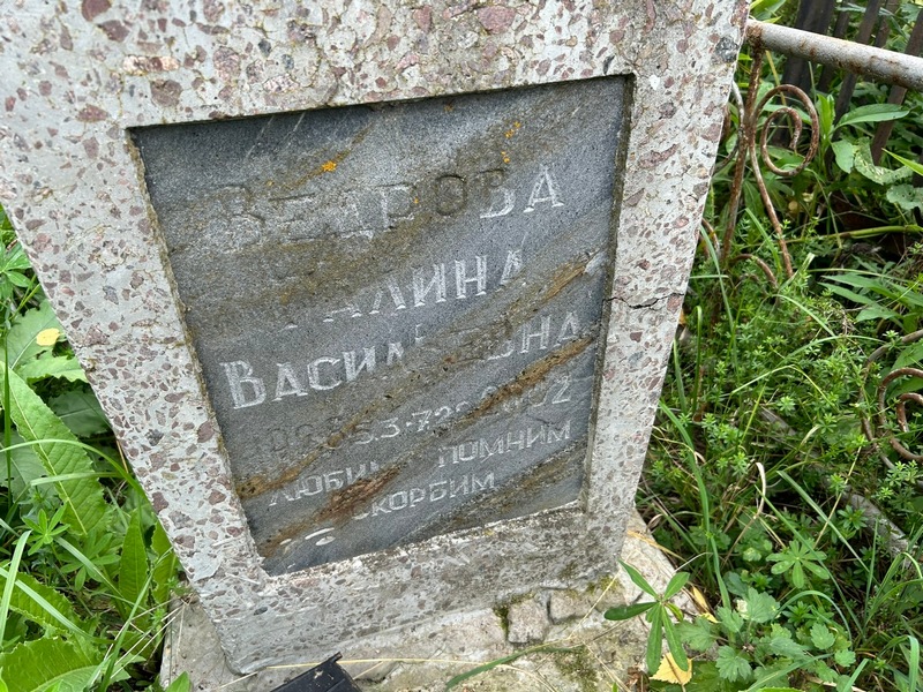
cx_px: 462
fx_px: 693
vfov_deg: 53.1
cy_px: 346
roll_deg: +2.5
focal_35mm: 26
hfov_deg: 67.3
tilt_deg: -31.5
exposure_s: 1/123
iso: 32
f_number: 1.5
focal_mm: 5.7
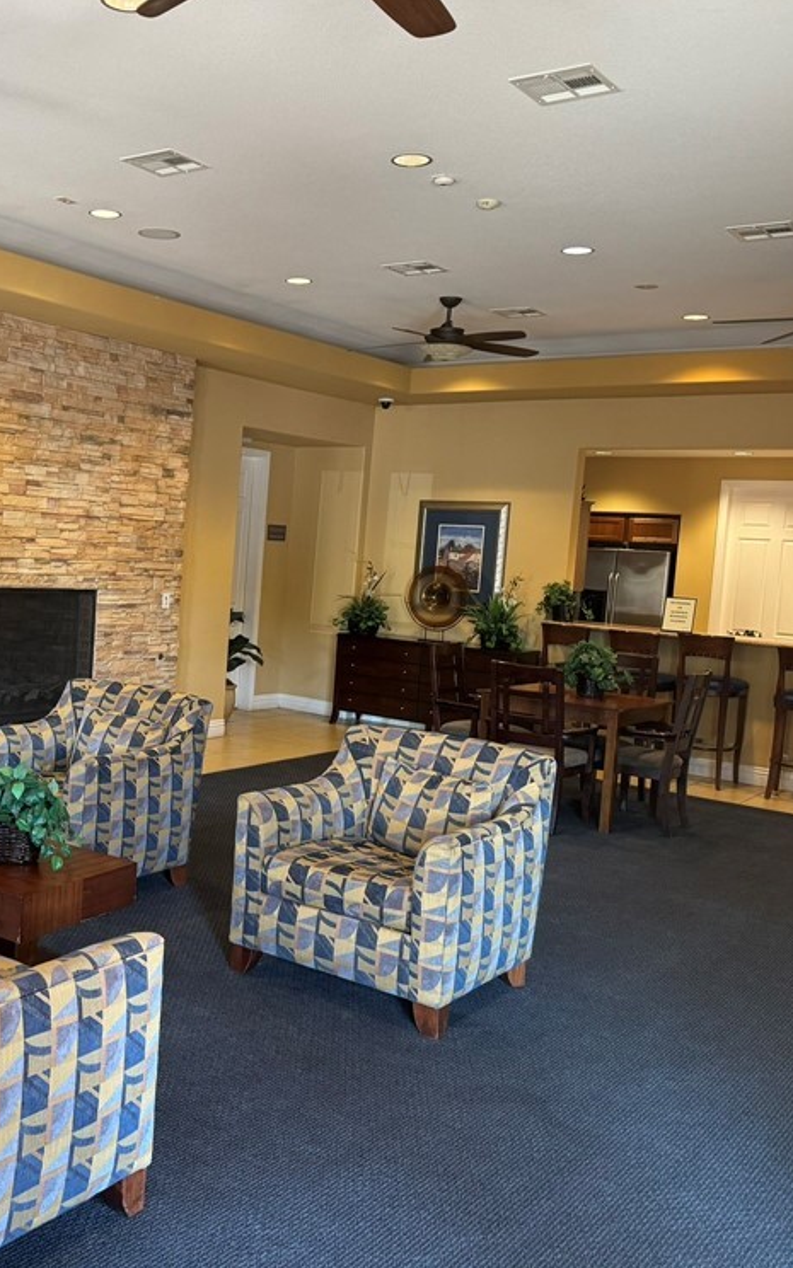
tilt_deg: -5.2
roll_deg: -3.8
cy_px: 620
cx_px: 153
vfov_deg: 55.3
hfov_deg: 35.1
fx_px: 1210
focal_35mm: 35
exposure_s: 1/60
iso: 250
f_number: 1.78
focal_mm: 6.76
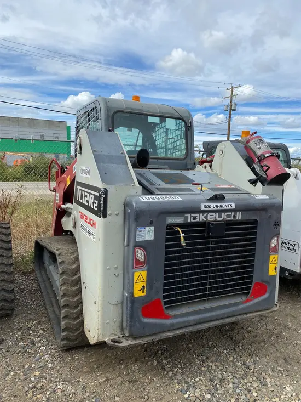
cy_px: 201
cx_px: 150
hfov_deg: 53.1
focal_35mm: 26
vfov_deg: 67.3
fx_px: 301
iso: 32
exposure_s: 1/2410
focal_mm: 4.25
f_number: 1.8
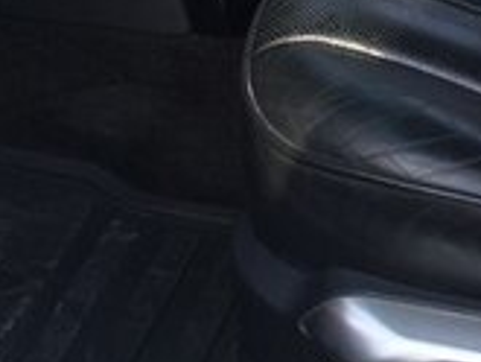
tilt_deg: -22.0
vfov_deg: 11.7
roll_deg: -2.5
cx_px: 531
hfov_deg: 16.4
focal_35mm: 116
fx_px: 1613
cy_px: -326
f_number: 2.2
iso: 32
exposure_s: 1/299
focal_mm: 4.15
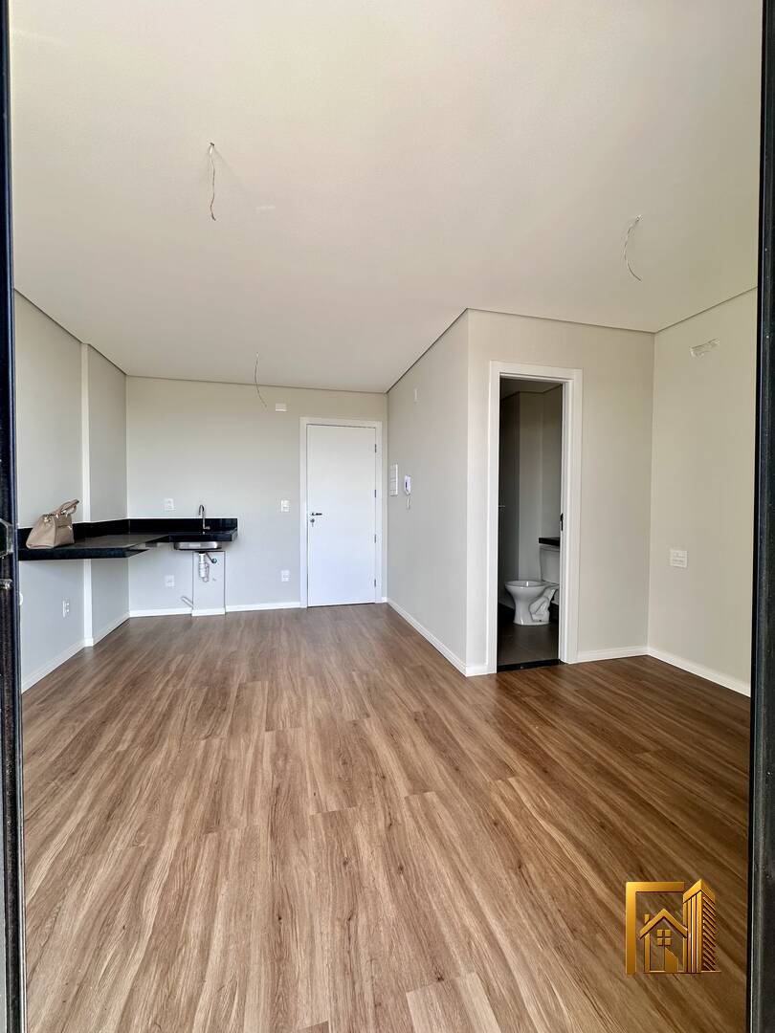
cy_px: 516
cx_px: 388
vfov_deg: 102.1
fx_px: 418
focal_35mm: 14
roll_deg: -0.5
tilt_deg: -0.3
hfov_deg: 85.7
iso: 40
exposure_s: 1/120
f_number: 2.2
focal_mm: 2.22
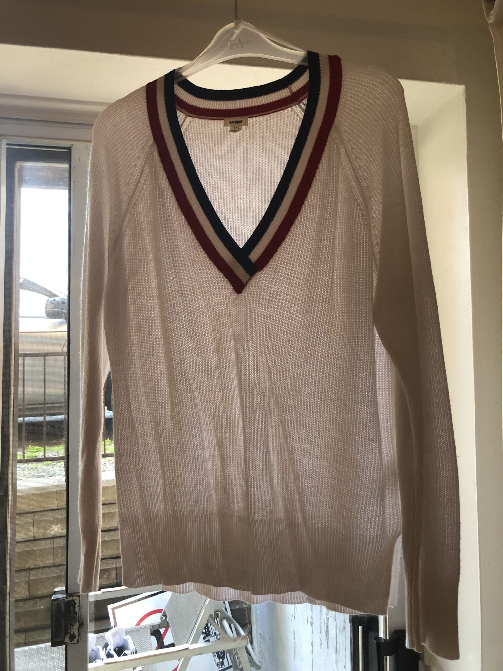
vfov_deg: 63.4
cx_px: 252
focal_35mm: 28
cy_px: 336
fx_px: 542
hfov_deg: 49.7
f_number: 1.8
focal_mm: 3.99
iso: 40
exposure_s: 1/20
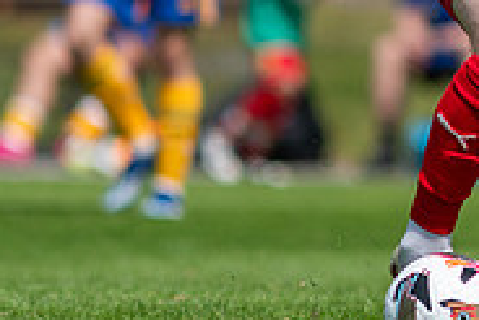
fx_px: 18855
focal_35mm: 1416
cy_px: -121
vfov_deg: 1.0
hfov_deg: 1.5
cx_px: 726
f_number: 3.2
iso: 100
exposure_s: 1/1600
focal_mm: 300
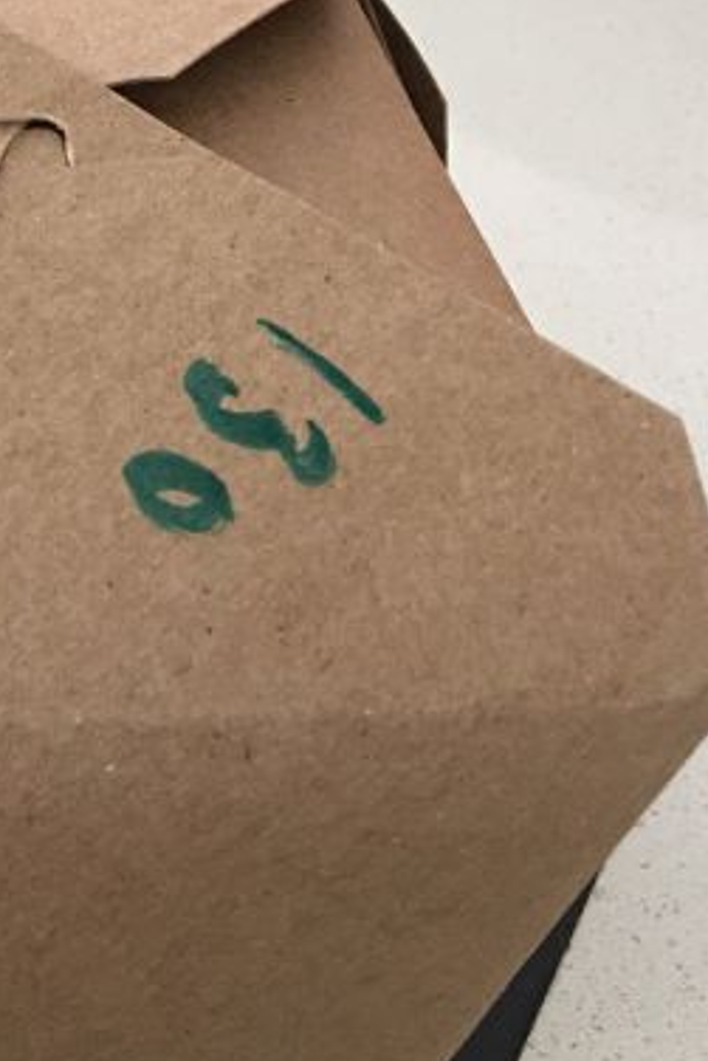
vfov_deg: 26.3
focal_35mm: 77
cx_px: -420
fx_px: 2269
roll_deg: +0.9
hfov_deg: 15.9
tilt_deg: -39.1
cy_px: 466
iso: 64
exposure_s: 1/15
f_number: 2.2
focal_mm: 4.15
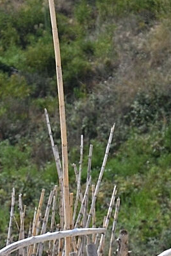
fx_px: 3525
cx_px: 66
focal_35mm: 496
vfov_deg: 4.2
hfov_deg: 2.8
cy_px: 182
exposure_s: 1/400
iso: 100
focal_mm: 55
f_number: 6.3
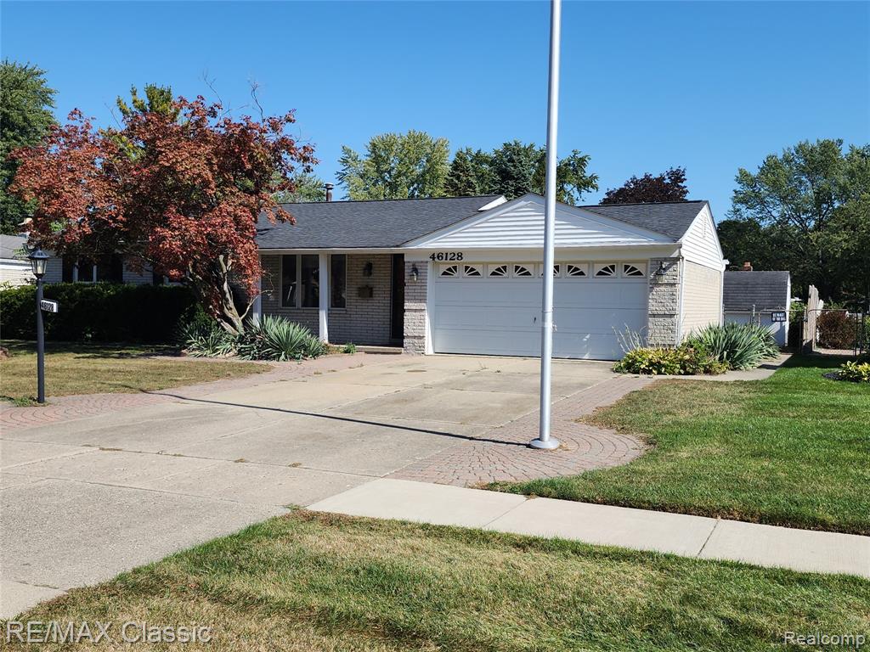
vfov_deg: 58.9
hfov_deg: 73.9
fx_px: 578
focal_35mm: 23
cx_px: 435
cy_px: 326
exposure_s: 1/1081
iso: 12
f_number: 1.8
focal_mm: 6.4
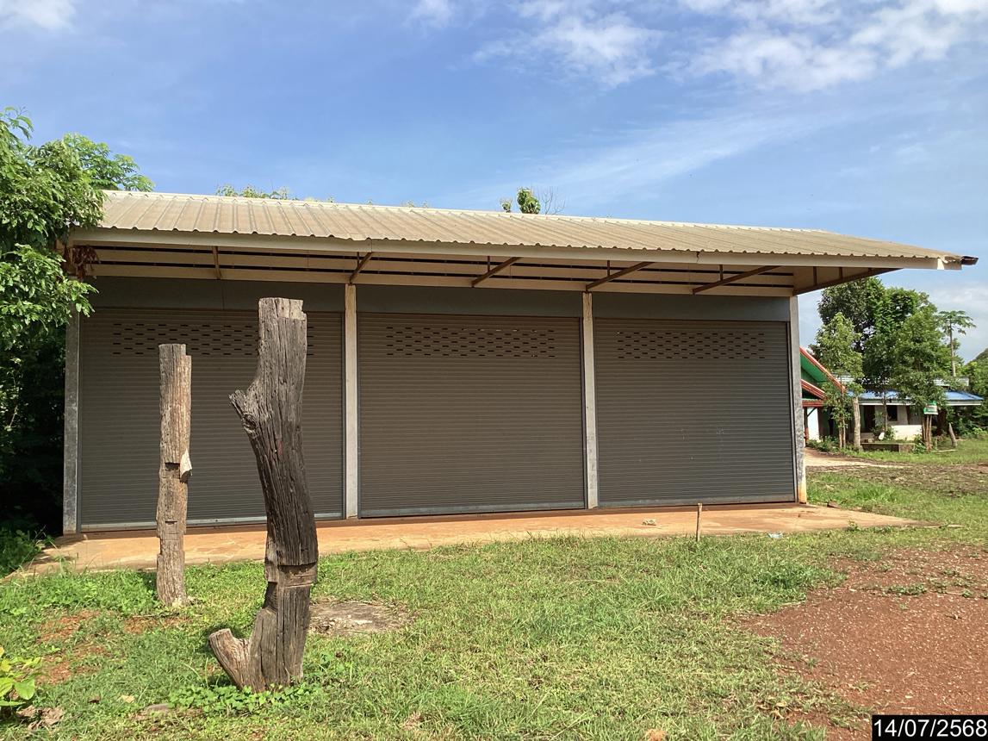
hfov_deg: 58.4
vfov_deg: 45.4
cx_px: 494
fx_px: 885
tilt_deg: +3.6
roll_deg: +1.0
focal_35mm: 31
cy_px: 370
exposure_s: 1/1018
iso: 25
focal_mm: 3.3
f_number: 2.4
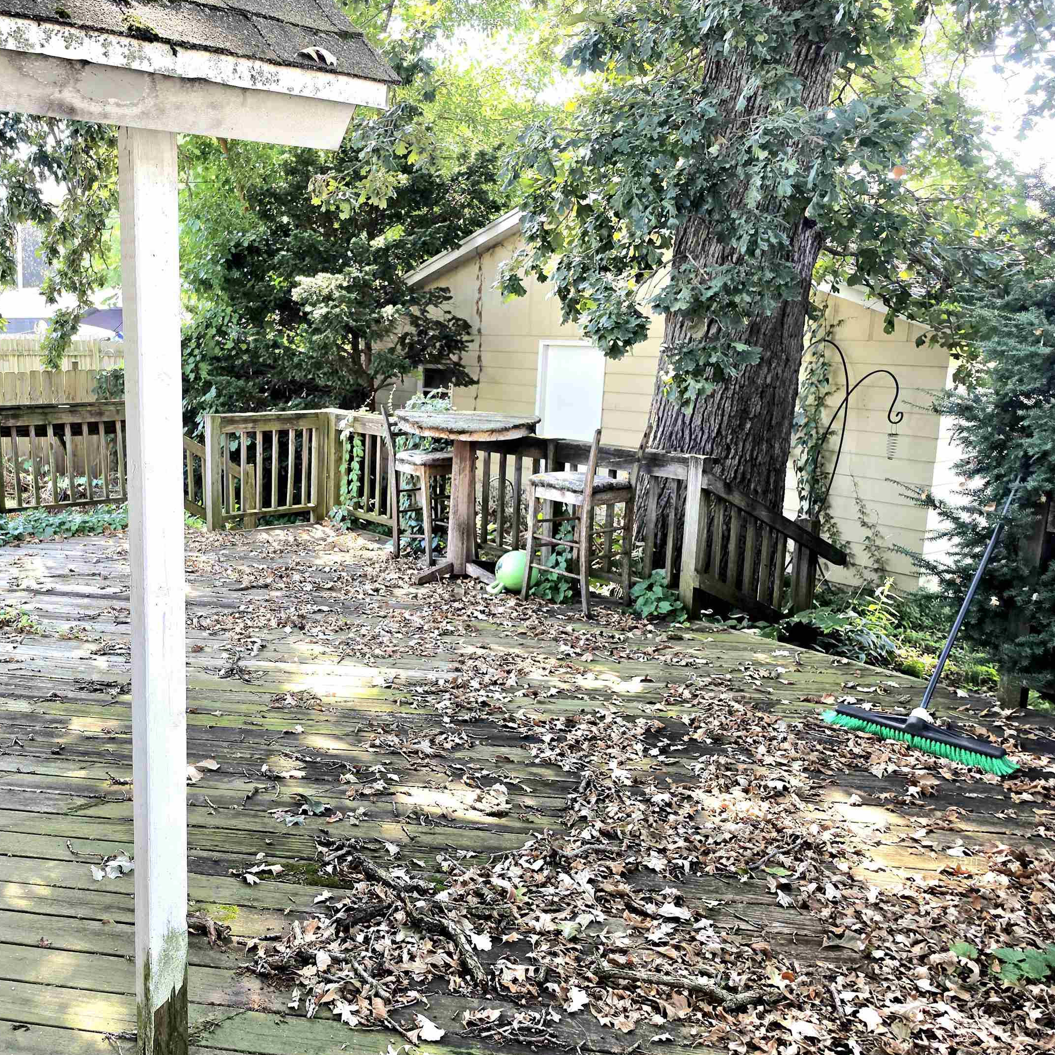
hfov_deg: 54.0
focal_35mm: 29
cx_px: 314
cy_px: 551
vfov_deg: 55.6
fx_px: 1000
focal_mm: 6.5
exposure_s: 1/120
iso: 16
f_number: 1.4
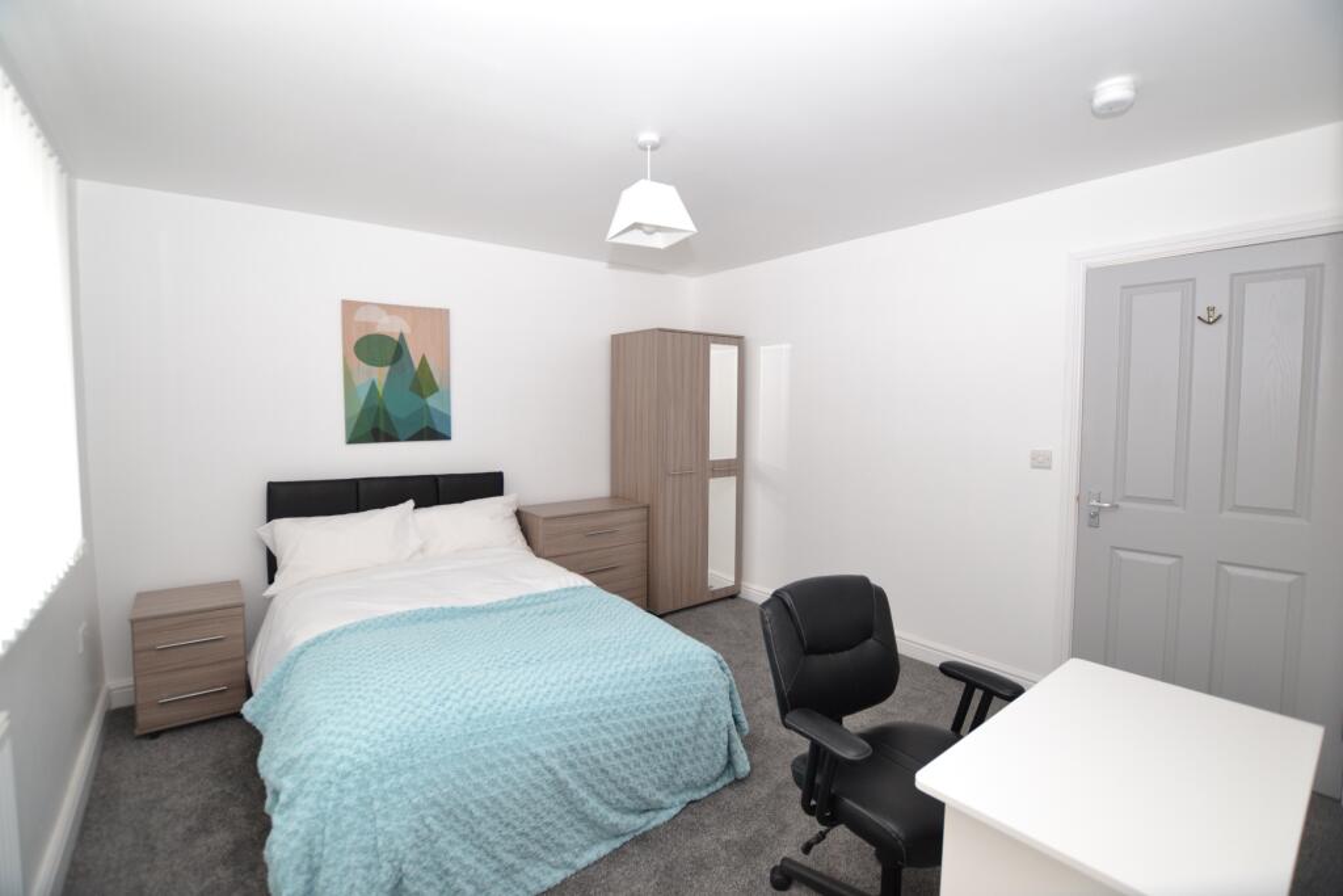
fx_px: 560
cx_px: 672
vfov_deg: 77.3
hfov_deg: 100.4
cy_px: 448
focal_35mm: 15
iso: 560
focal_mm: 10
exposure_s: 1/60
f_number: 3.5
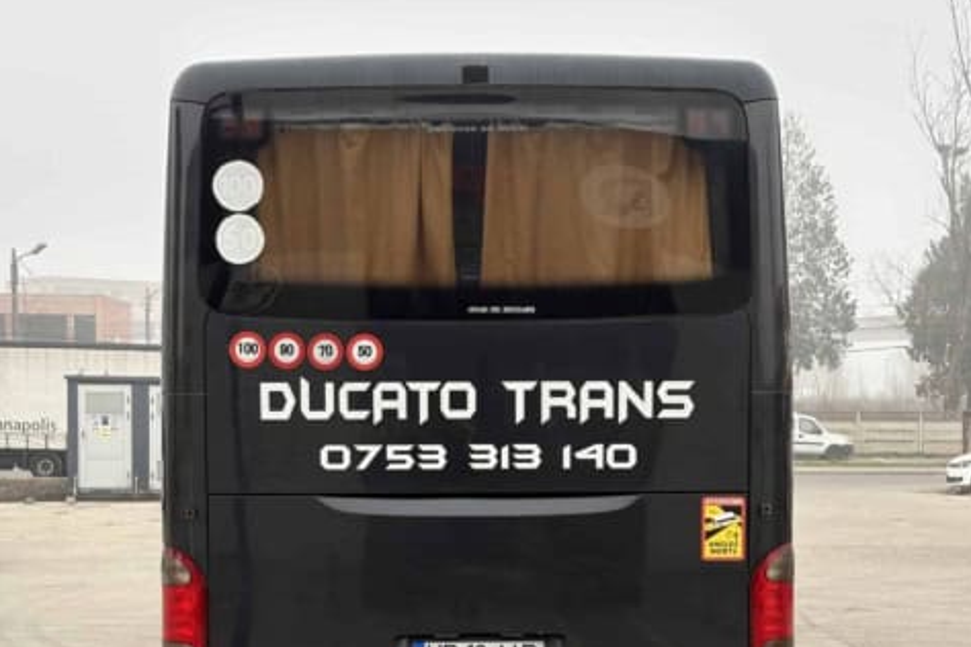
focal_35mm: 73
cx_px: 488
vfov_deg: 18.5
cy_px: 510
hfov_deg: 27.7
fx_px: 1969
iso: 40
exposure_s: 1/462
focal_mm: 6
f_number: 1.6
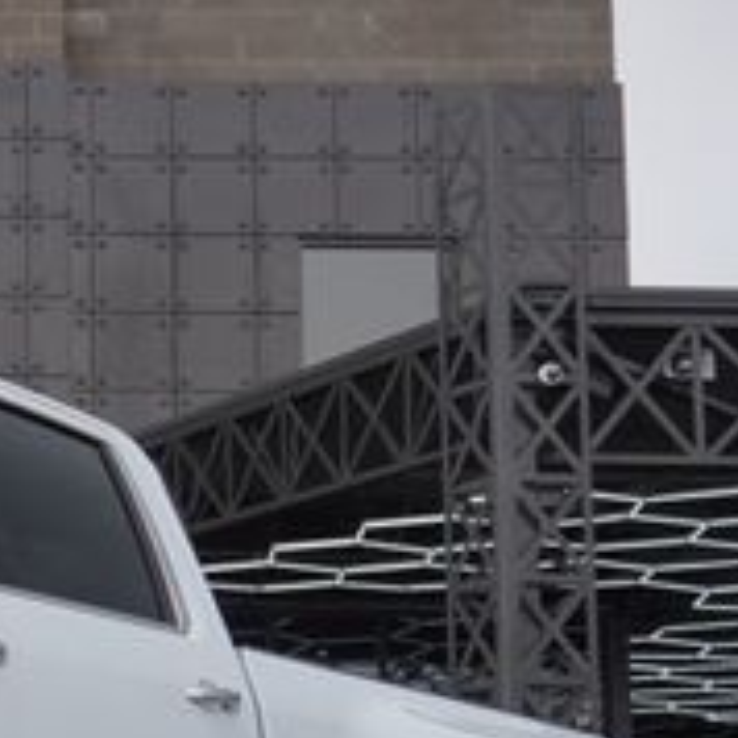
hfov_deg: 14.3
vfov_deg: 15.7
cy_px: 609
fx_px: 2653
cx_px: -498
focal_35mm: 110
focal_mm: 24
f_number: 5
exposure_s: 1/250
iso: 100
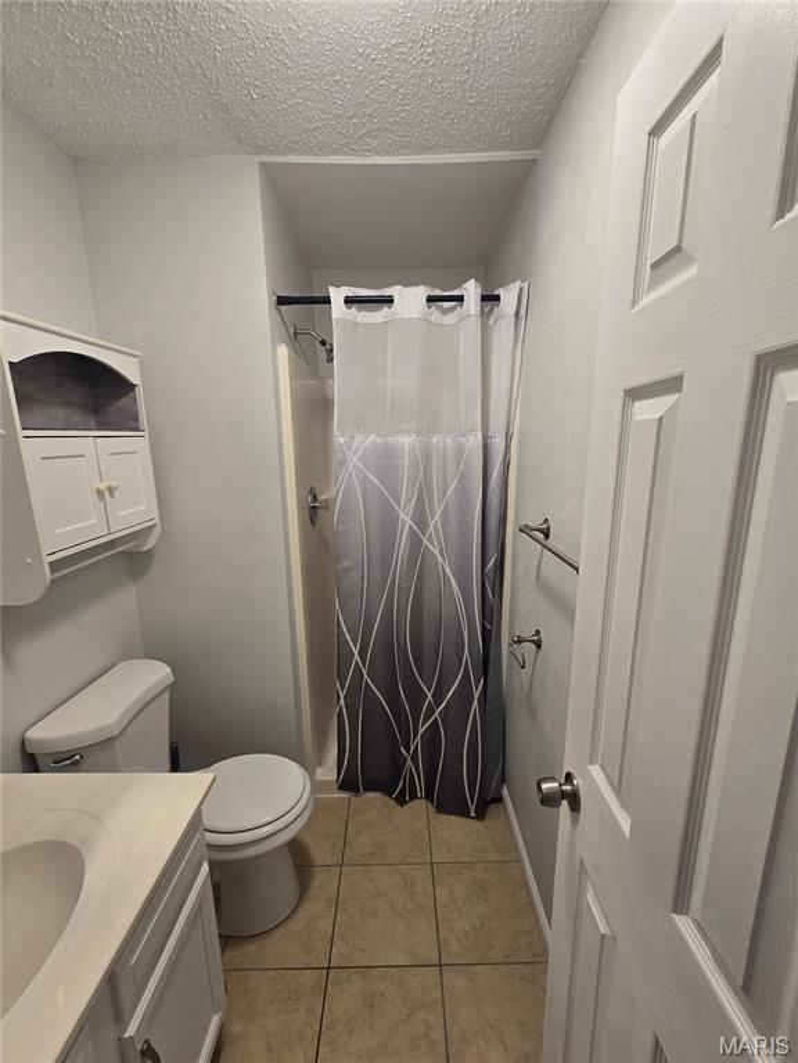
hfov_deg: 89.9
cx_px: 399
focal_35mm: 13
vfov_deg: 106.2
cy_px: 532
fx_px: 400
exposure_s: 1/60.2
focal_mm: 2.2
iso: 125
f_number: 2.2
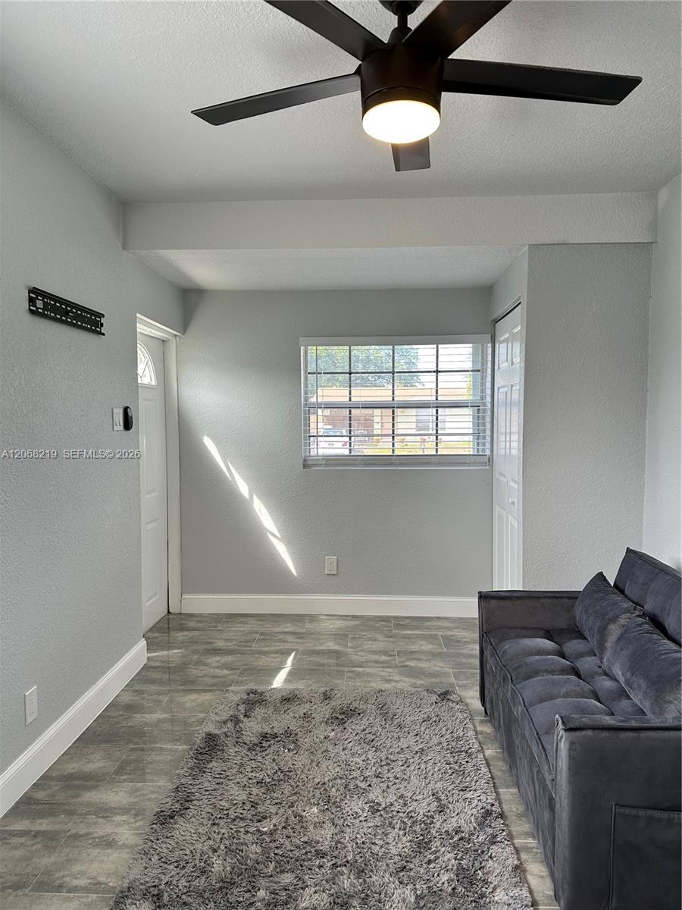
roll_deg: -0.5
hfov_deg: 56.8
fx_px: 630
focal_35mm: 24
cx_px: 341
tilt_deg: -3.1
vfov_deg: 71.6
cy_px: 455
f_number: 1.78
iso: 80
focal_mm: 6.86
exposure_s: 1/163
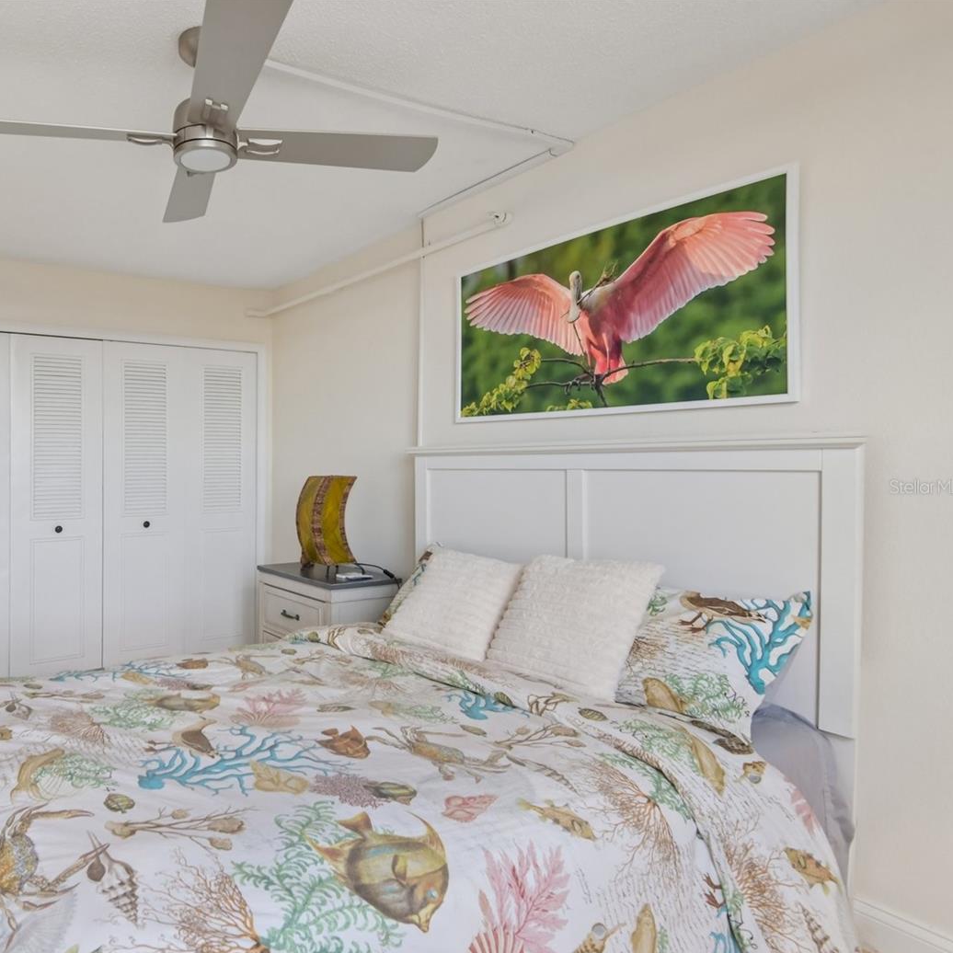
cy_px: 487
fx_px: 654
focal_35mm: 21
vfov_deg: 72.1
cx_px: 235
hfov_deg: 67.4
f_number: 8
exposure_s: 1/40
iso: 400
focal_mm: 16
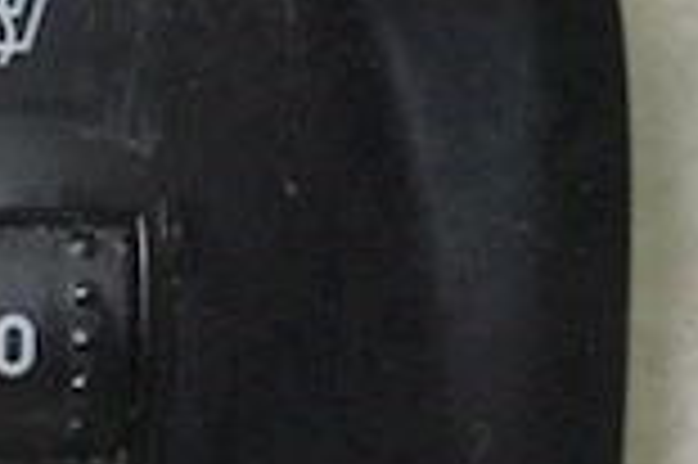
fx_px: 3409
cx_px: -662
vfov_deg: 7.8
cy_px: 248
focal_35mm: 176
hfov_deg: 10.8
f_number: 5.5
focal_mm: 6.72
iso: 80
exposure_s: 1/30
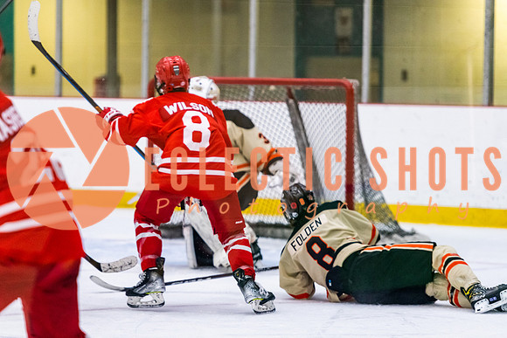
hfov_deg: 10.0
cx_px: 216
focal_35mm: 205
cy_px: 180
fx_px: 2892
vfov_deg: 6.7
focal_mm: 175
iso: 3200
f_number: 3.2
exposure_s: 1/640
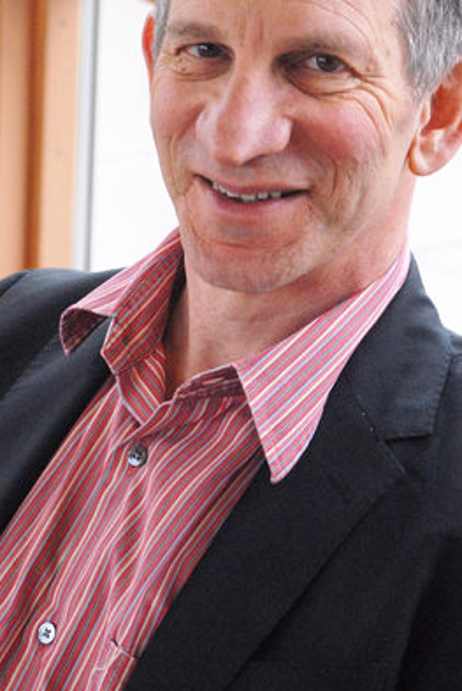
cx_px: 241
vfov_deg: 12.0
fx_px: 3283
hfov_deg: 8.1
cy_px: 253
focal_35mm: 171
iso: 640
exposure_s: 1/100
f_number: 5
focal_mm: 70
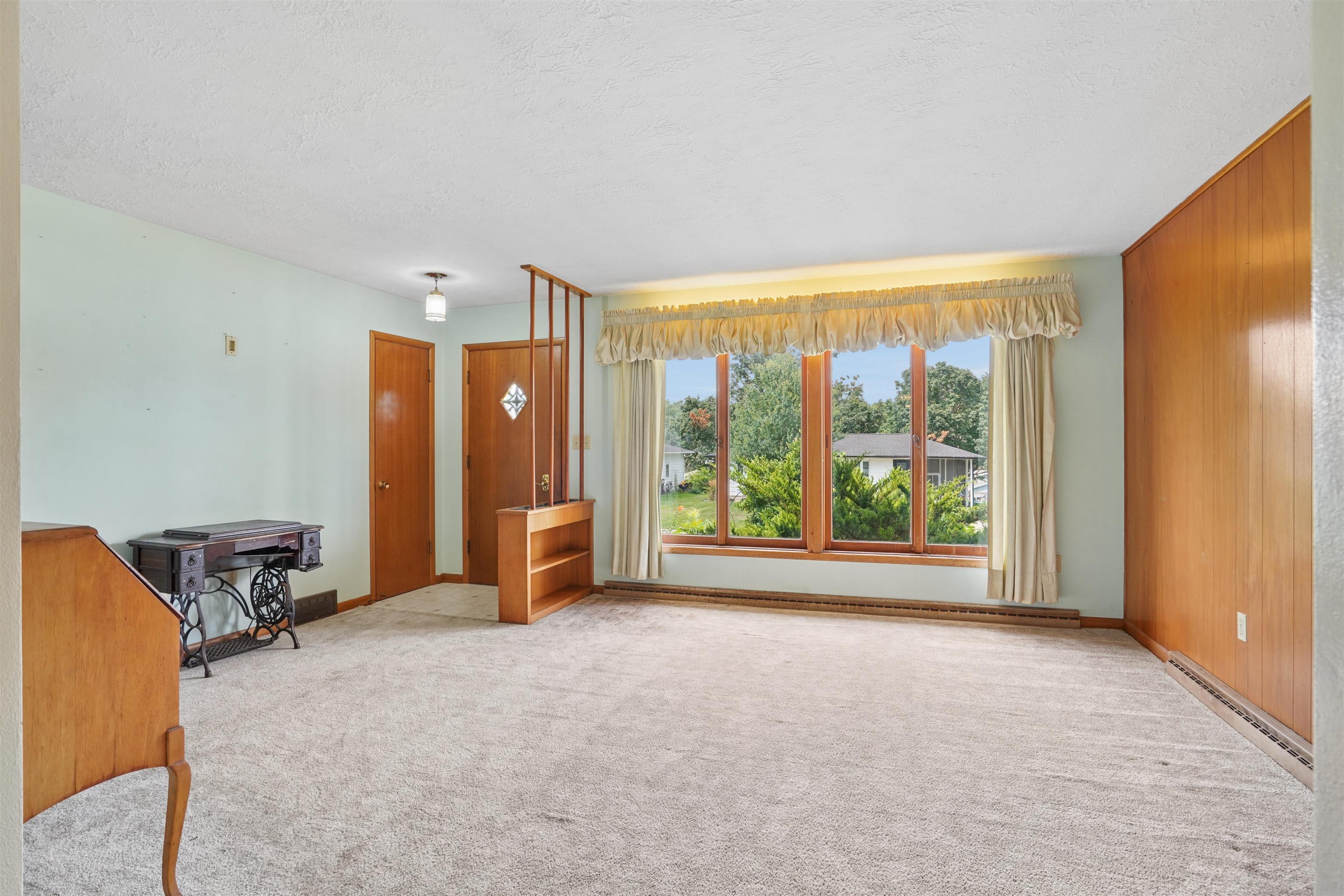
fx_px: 597
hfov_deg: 96.7
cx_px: 672
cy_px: 448
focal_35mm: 16
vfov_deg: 73.7
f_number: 9
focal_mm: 16
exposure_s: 1/20
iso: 400
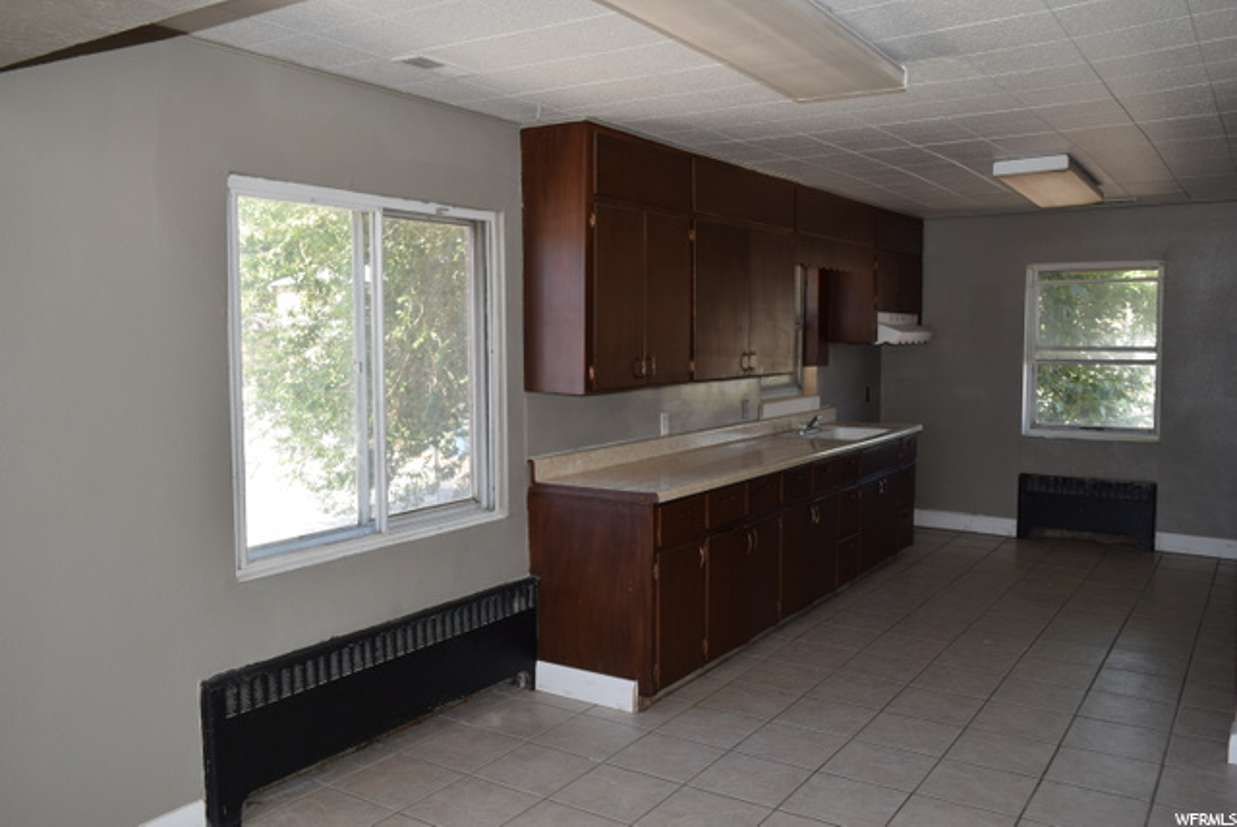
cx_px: 618
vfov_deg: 43.7
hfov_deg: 61.9
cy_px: 414
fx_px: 1032
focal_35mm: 30
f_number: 5.6
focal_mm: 20
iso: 320
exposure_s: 1/125
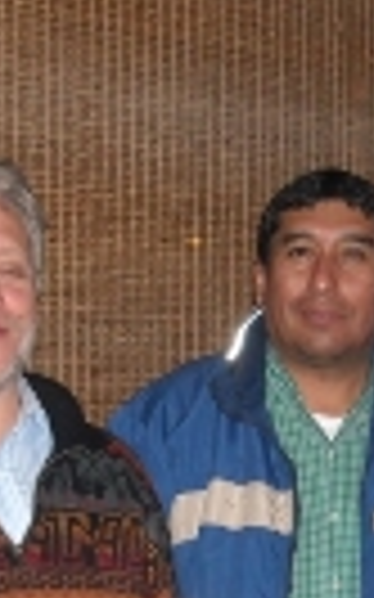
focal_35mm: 98
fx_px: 1600
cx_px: 158
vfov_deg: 21.1
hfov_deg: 13.3
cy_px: 443
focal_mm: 5.7
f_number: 2.8
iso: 200
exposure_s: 1/60
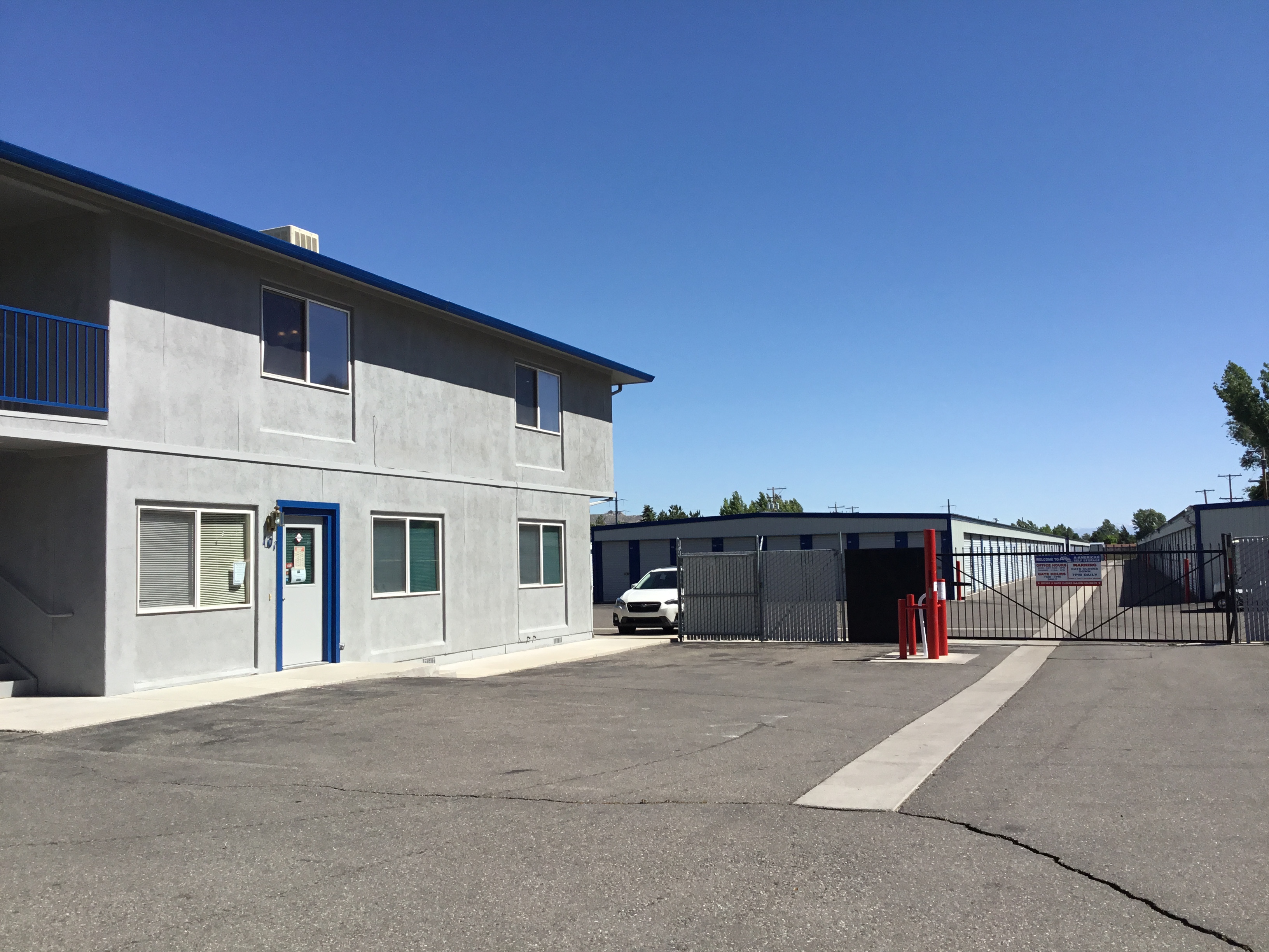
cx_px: 634
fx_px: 1136
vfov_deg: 45.4
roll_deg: +1.6
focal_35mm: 31
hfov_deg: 58.4
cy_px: 476
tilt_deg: +5.3
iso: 25
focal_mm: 3.3
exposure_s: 1/1812
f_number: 2.4
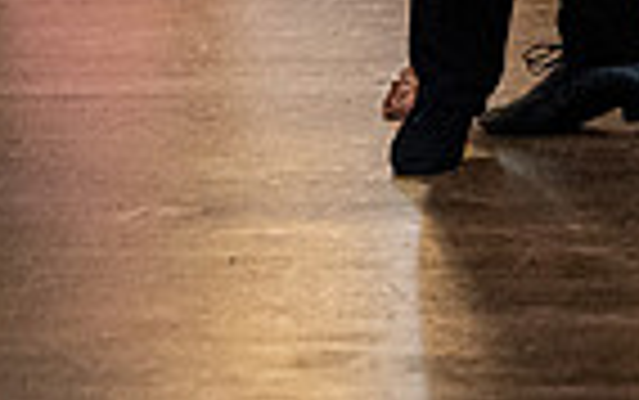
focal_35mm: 288
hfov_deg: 7.2
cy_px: -574
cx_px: 971
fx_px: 5019
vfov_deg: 4.5
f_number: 2.2
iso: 6400
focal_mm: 48
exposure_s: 1/500
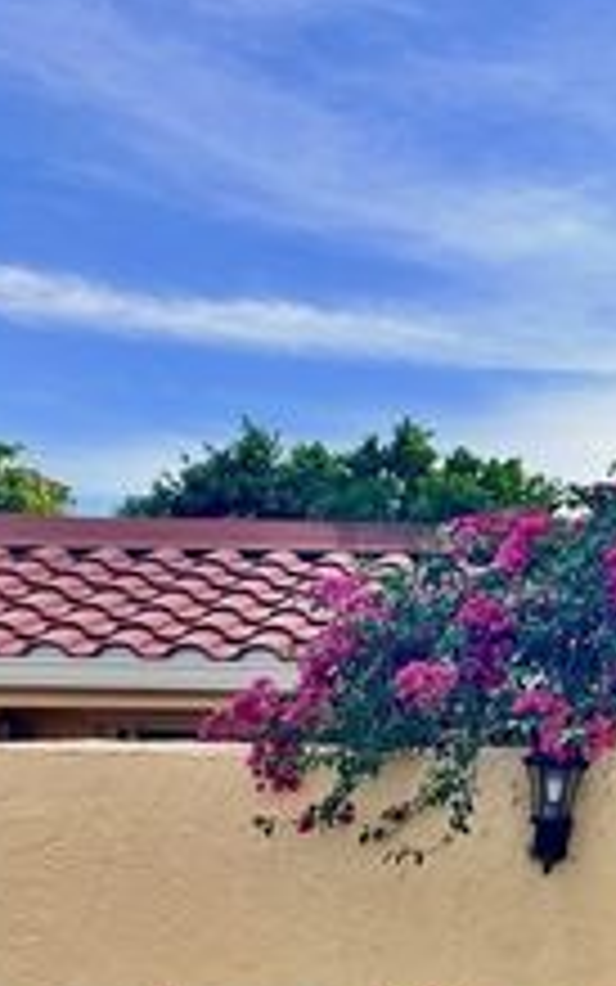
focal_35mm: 63
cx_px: 773
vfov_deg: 32.3
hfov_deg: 19.3
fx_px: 1691
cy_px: 601
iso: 50
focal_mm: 5.1
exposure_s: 1/1862
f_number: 1.6
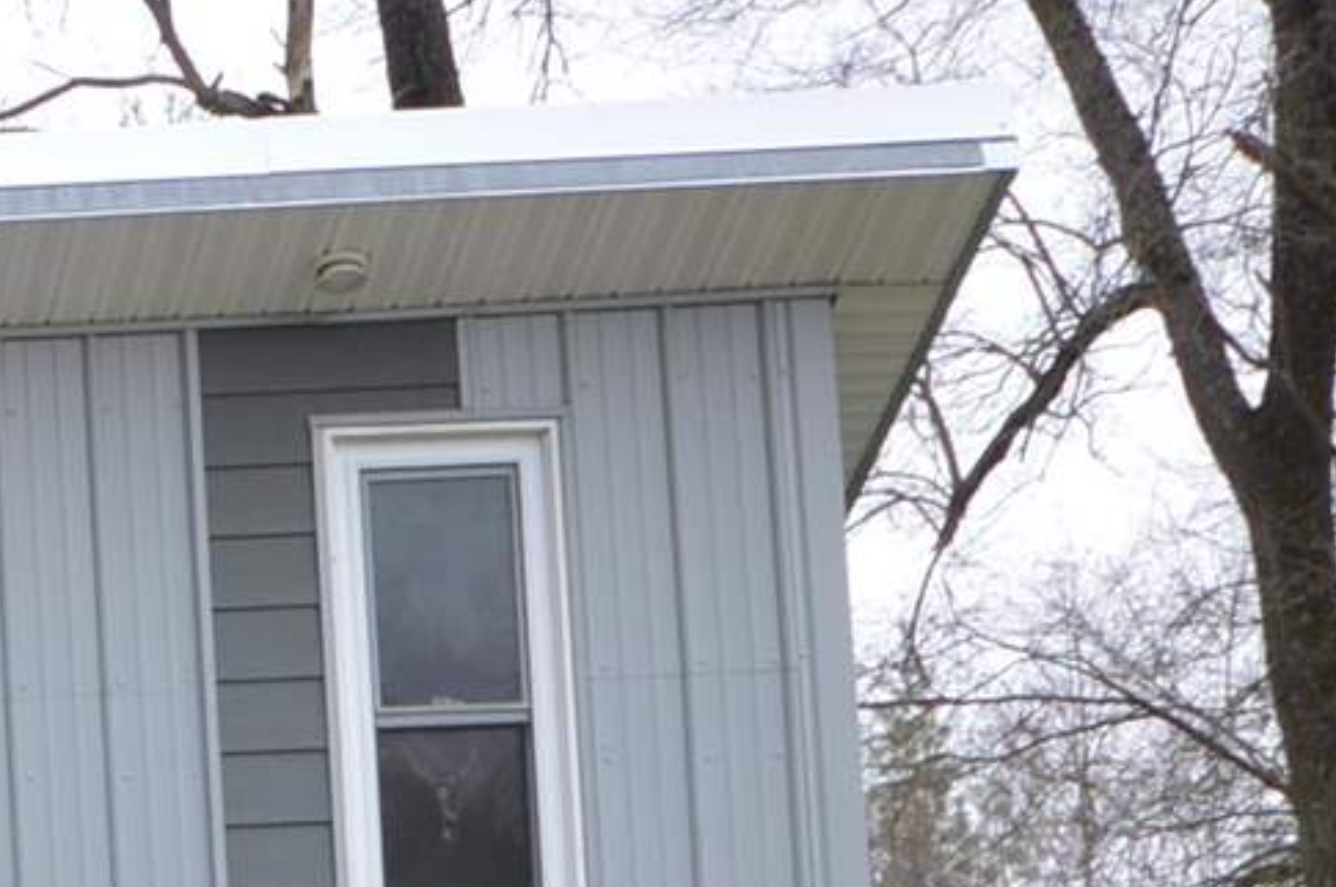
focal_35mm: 190
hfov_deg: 9.4
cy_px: 939
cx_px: -2088
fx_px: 7042
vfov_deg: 7.2
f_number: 5.6
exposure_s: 1/125
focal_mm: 20
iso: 140
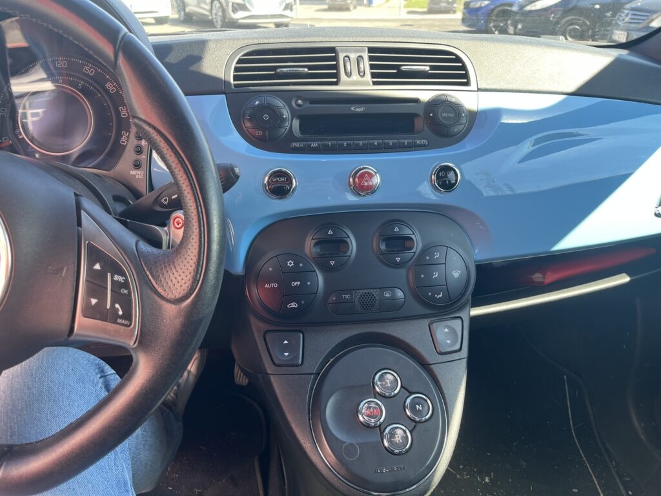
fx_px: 496
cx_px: 330
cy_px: 248
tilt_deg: -29.1
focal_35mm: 26
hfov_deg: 67.3
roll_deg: +1.2
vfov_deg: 53.1
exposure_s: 1/122
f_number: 1.6
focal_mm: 5.1
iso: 64
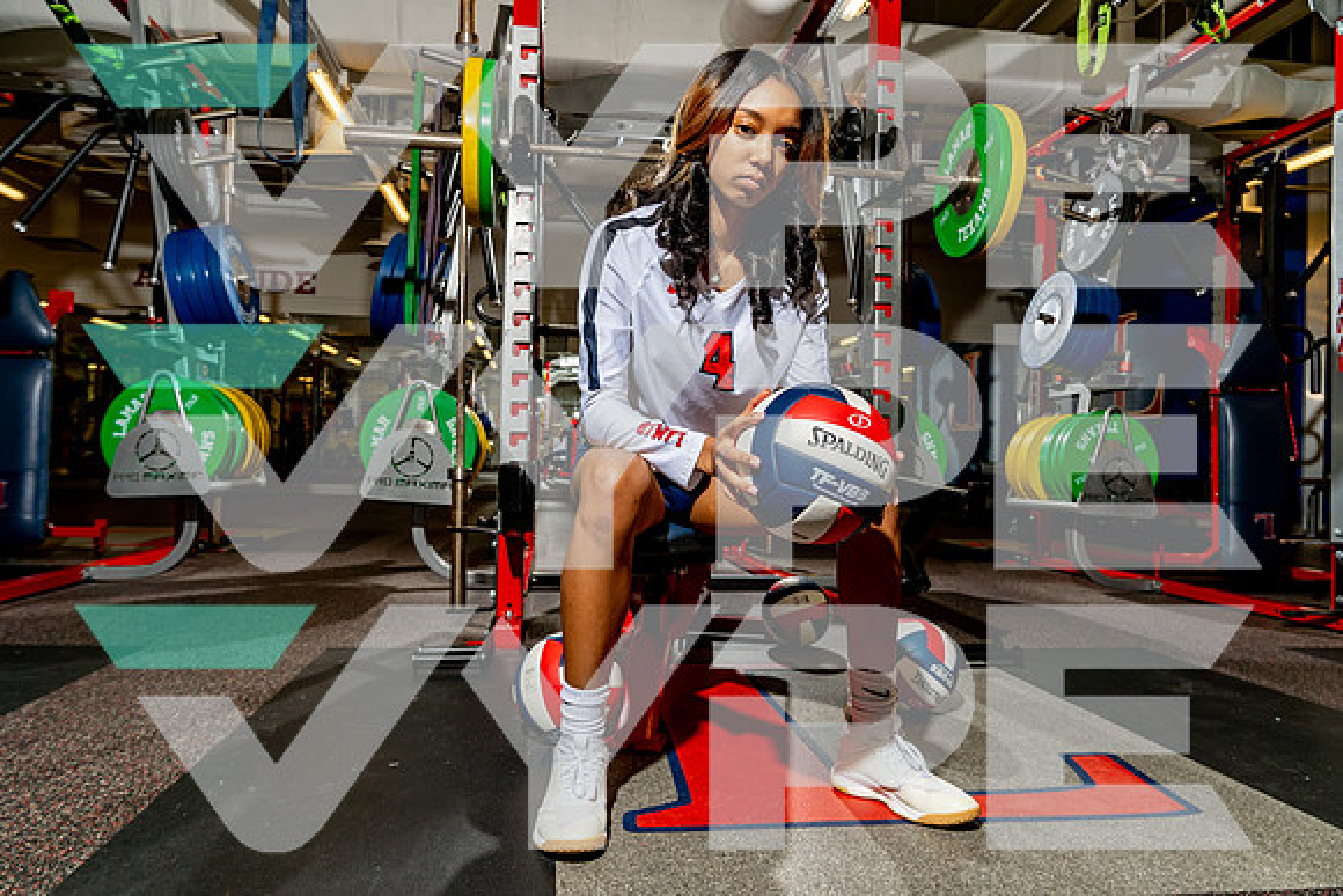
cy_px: 448
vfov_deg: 53.2
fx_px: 896
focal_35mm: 24
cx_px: 672
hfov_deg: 73.7
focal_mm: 24
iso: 250
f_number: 5.6
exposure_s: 1/250
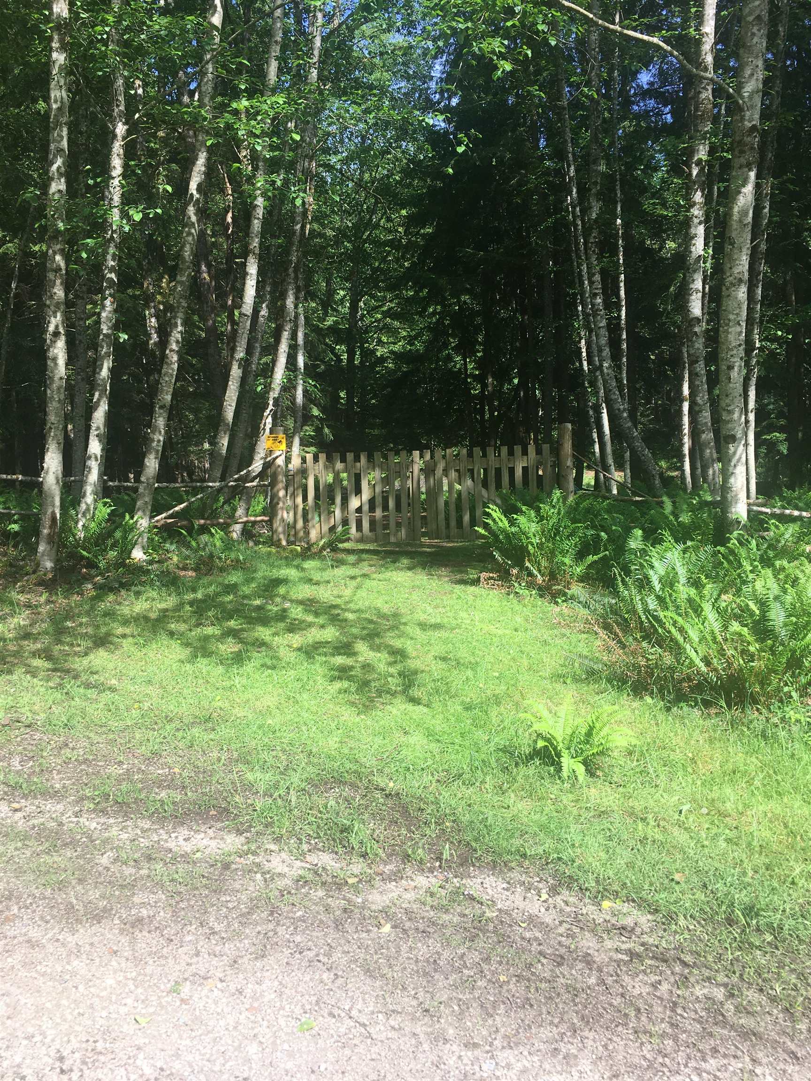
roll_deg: +2.4
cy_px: 540
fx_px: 906
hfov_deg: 48.2
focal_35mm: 29
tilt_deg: -6.5
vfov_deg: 61.7
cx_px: 406
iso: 25
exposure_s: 1/442
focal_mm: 4.15
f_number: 2.2
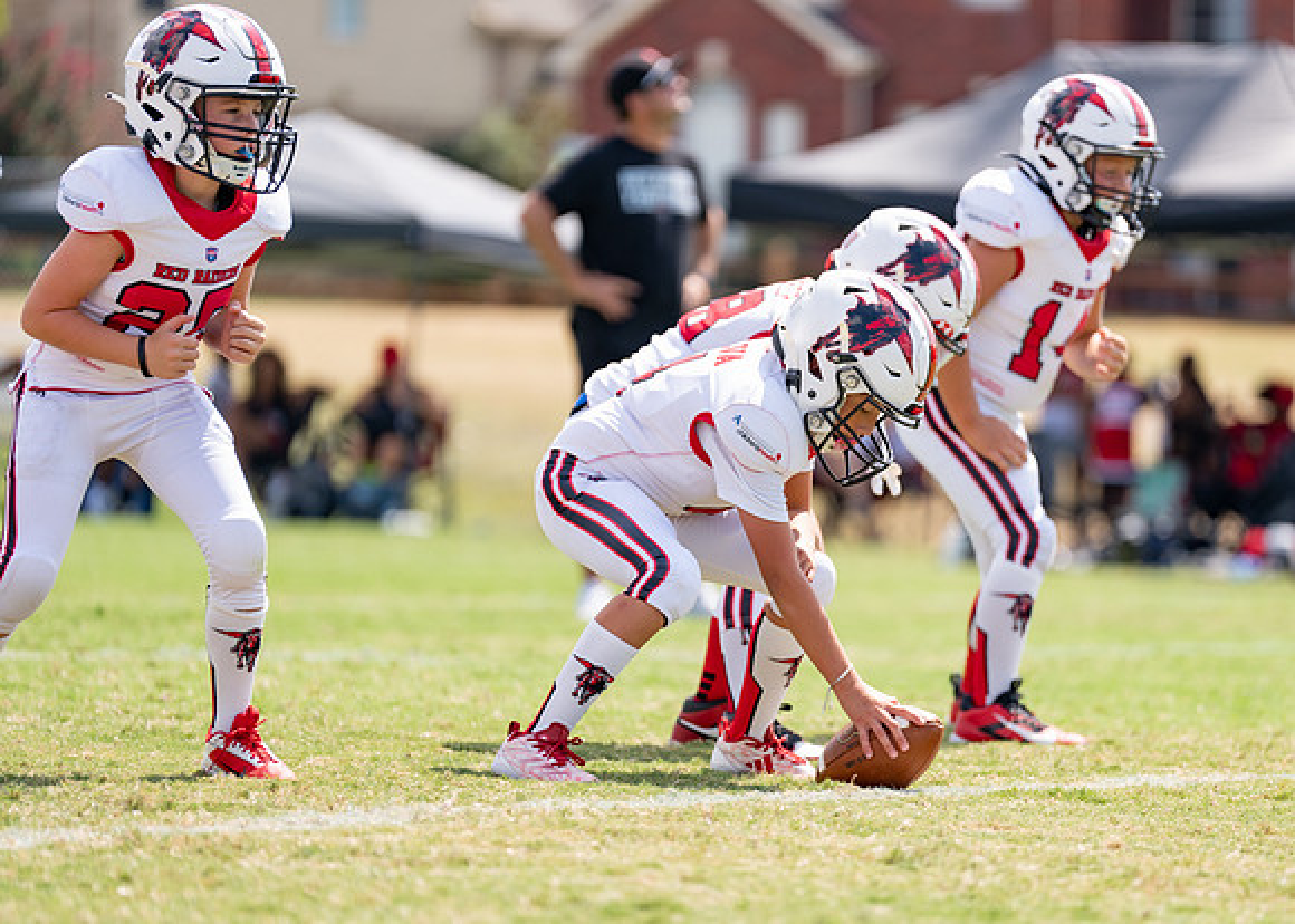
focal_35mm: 236
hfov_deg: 8.5
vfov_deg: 6.1
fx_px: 8678
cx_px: 775
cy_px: 514
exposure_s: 1/1600
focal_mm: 200
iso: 200
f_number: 2.8
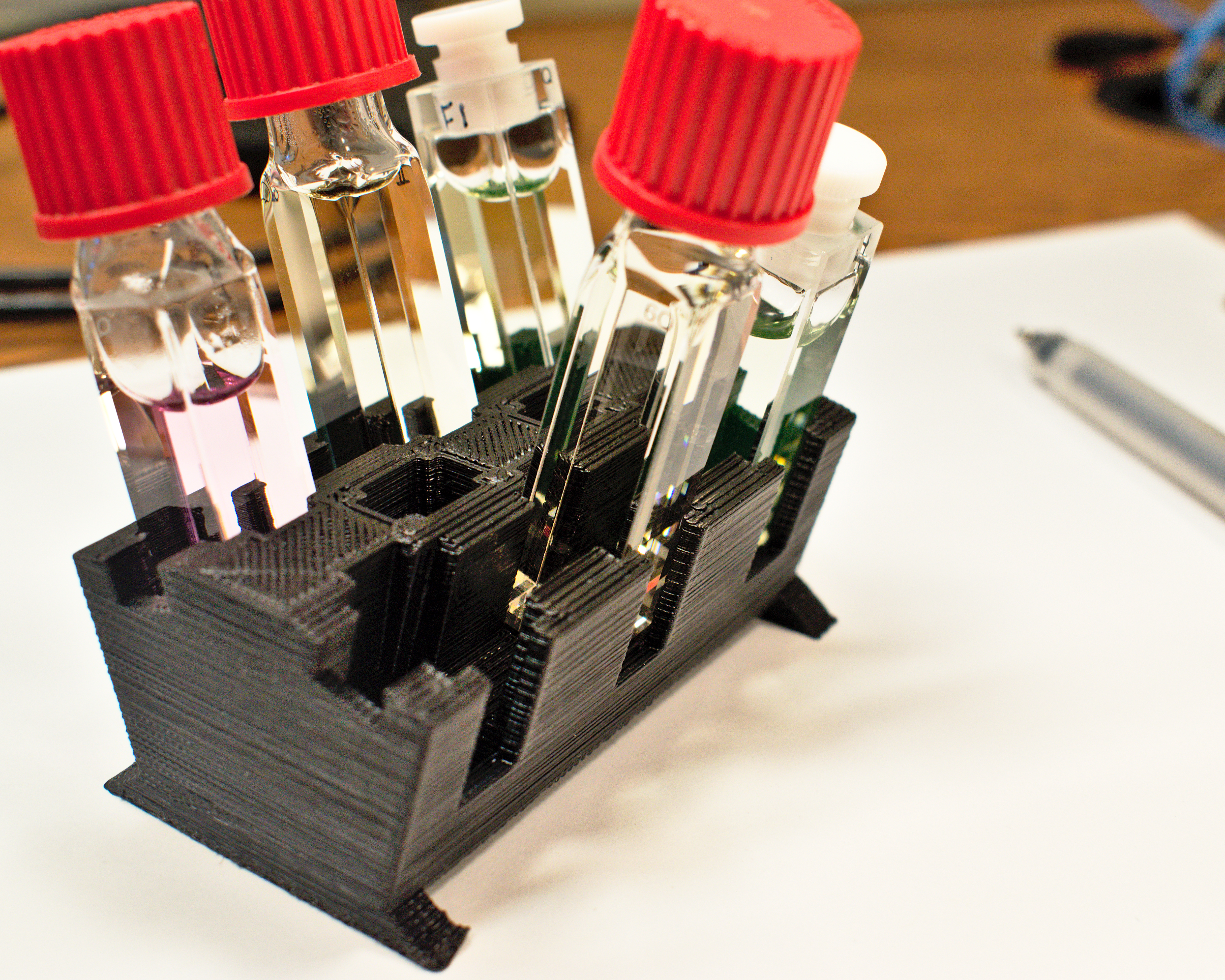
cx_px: 656
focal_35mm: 50
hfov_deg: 37.6
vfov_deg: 30.5
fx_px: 1797
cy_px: 487
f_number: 7.1
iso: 800
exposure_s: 1/60
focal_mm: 29
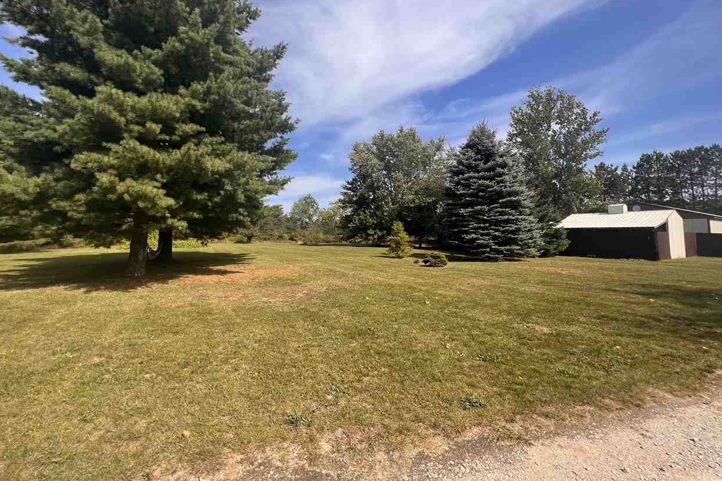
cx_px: 358
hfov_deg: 104.3
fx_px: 281
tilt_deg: +5.0
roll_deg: -0.2
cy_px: 208
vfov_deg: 80.8
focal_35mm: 14
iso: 32
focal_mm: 1.57
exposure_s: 1/1054
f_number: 1.8
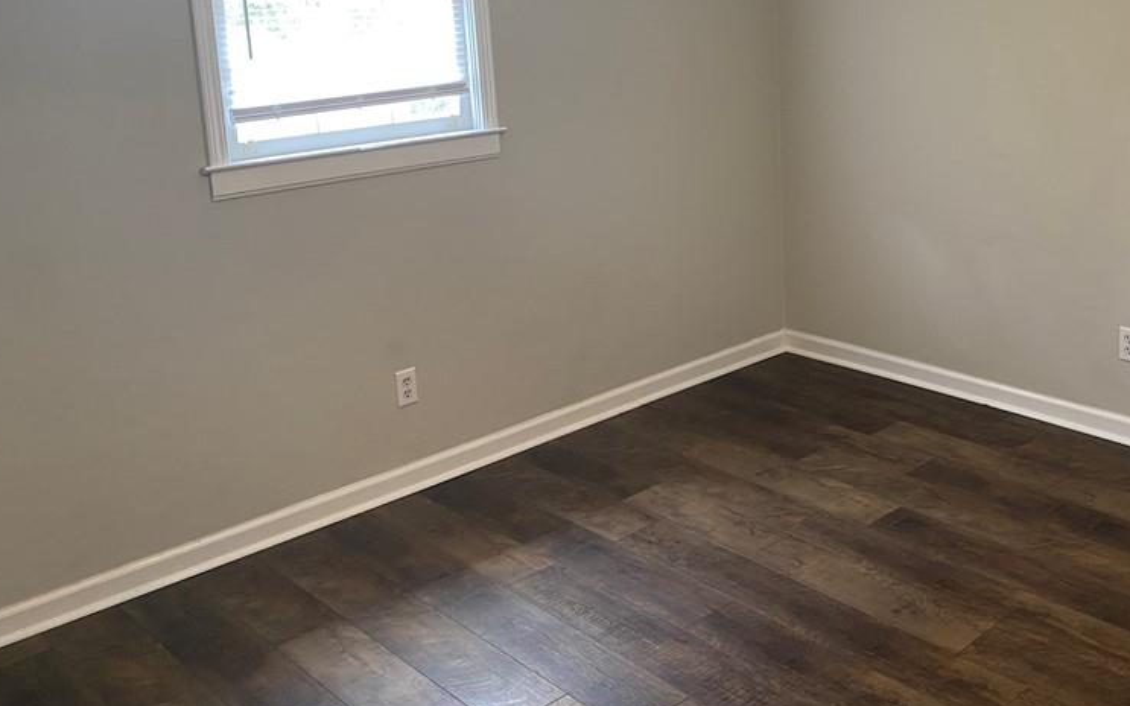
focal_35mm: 38
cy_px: 166
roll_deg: +1.5
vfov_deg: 32.8
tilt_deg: -12.3
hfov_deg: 50.6
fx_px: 1170
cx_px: 756
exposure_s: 1/60
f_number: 1.8
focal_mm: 4.25
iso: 100
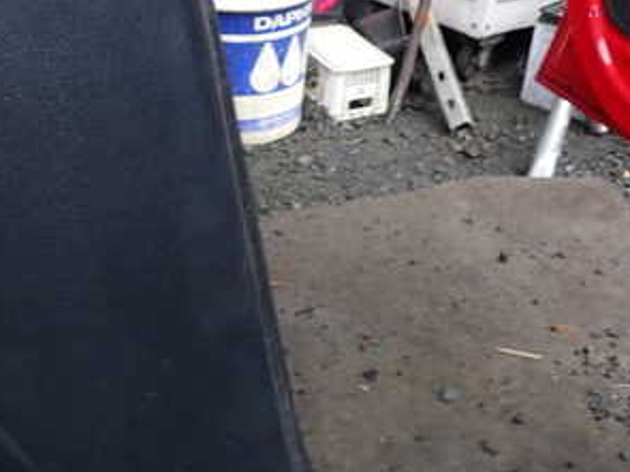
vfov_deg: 23.9
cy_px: 310
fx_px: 1110
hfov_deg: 31.3
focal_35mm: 61
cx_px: 184
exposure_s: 1/30
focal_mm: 5.4
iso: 200
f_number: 6.3
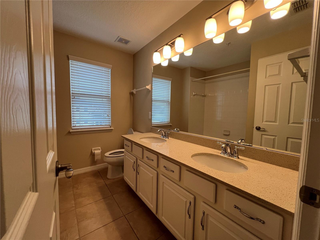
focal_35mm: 13
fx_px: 120
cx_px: 160
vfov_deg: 89.9
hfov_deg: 106.2
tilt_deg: -4.3
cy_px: 120
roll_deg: -1.3
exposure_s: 1/120
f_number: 1.8
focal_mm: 1.57
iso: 125
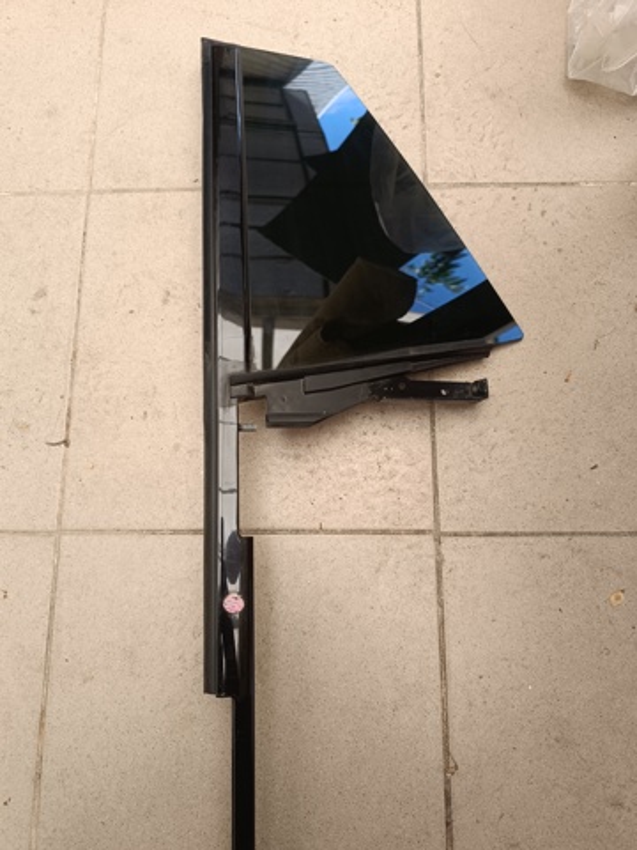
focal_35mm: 24
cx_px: 318
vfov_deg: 71.6
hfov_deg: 56.8
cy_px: 425
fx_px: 589
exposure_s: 1/100
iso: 105
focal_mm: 6.14
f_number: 1.65
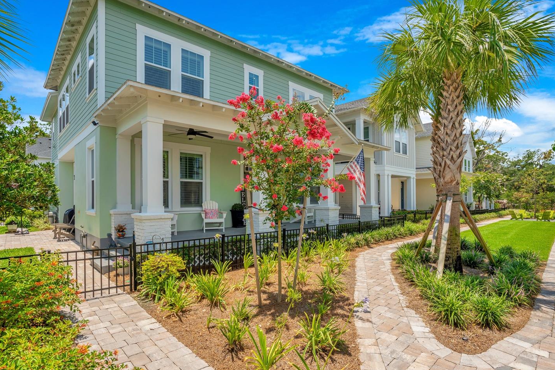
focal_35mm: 18
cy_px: 188
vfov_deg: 67.4
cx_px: 277
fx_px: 277
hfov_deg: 90.0
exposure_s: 1/160
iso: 100
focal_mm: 16
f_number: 10
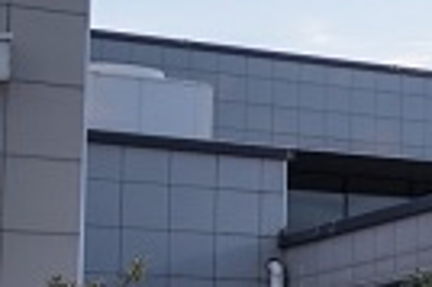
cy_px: 235
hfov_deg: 11.4
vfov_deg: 8.7
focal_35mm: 157
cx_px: 945
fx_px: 1882
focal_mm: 23
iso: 200
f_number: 2
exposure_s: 1/500
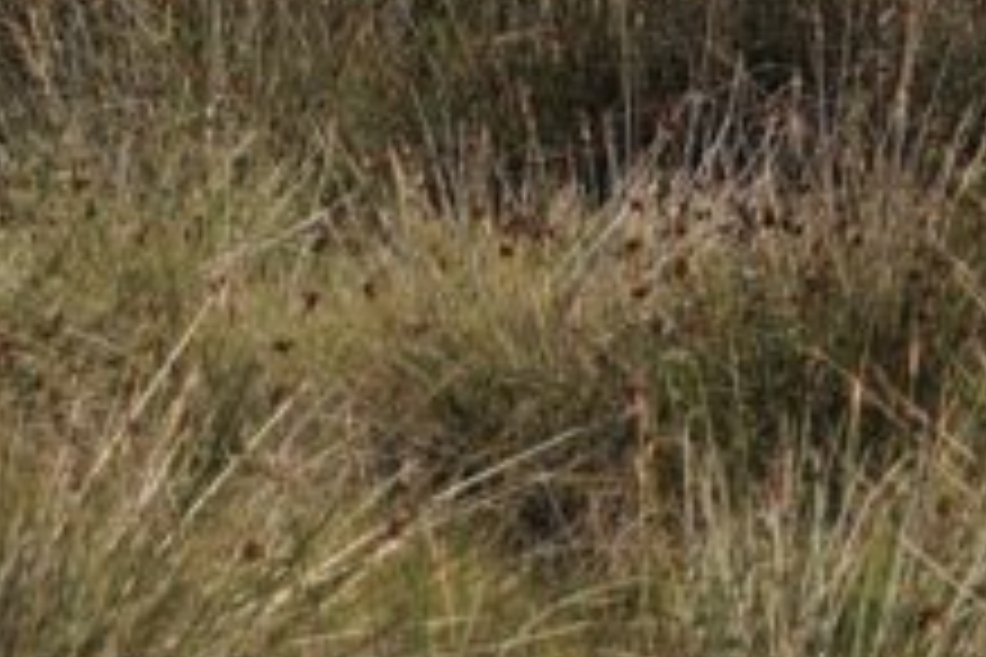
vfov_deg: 3.0
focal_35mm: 460
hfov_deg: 4.5
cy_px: -576
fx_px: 12598
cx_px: 900
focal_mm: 70
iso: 100
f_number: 5.6
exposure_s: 1/500
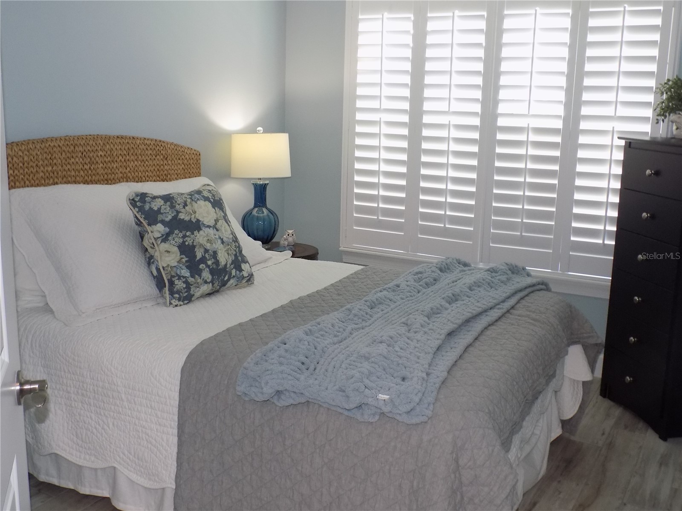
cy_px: 256
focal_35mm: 37
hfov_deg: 50.1
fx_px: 729
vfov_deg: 38.7
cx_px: 341
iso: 200
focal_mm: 6.6
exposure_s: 1/30
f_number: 3.5
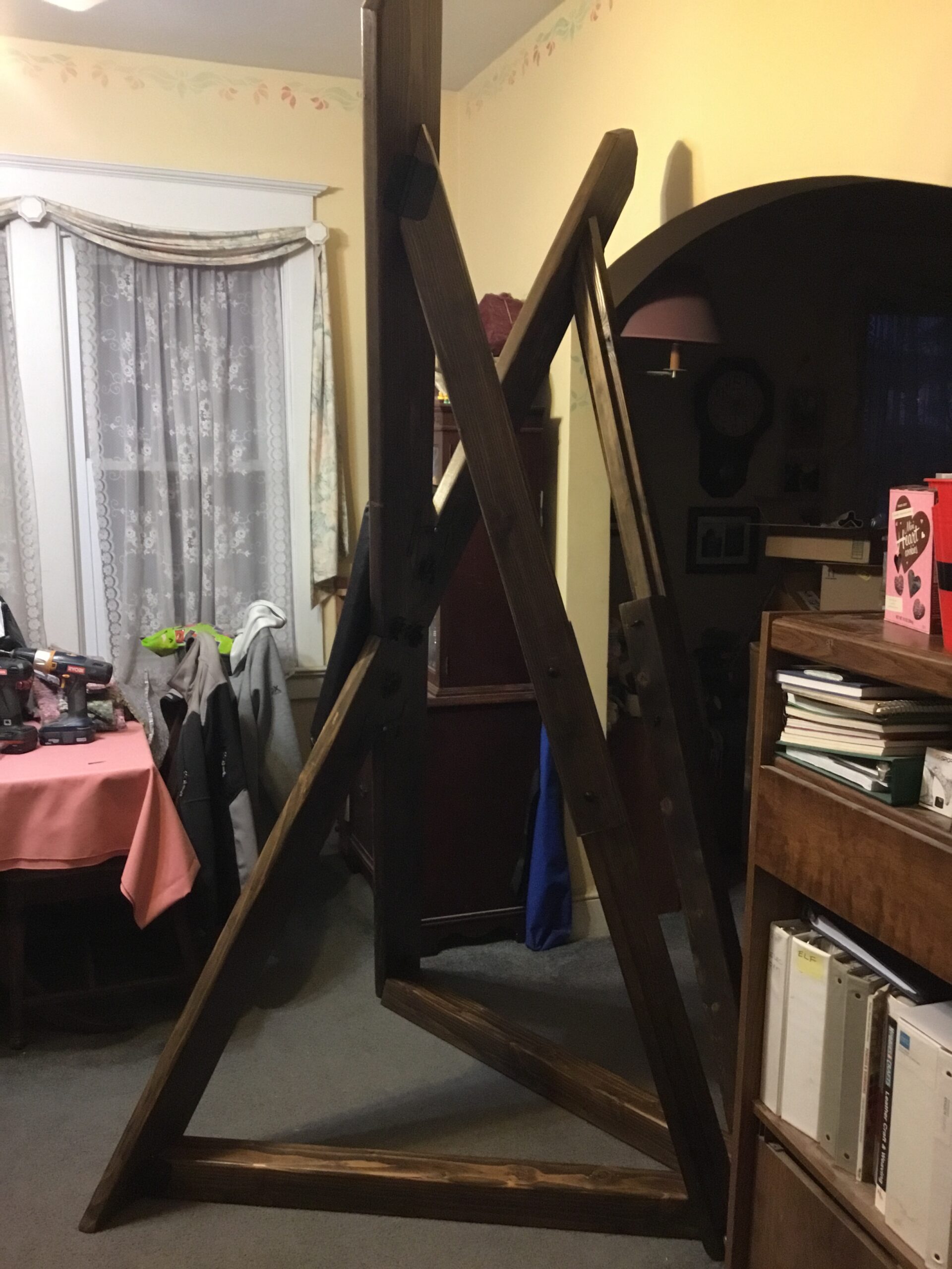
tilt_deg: -7.1
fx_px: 1137
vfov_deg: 58.4
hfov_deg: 45.4
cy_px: 634
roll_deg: -0.8
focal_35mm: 31
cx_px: 476
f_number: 2.4
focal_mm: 3.3
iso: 200
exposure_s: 1/20
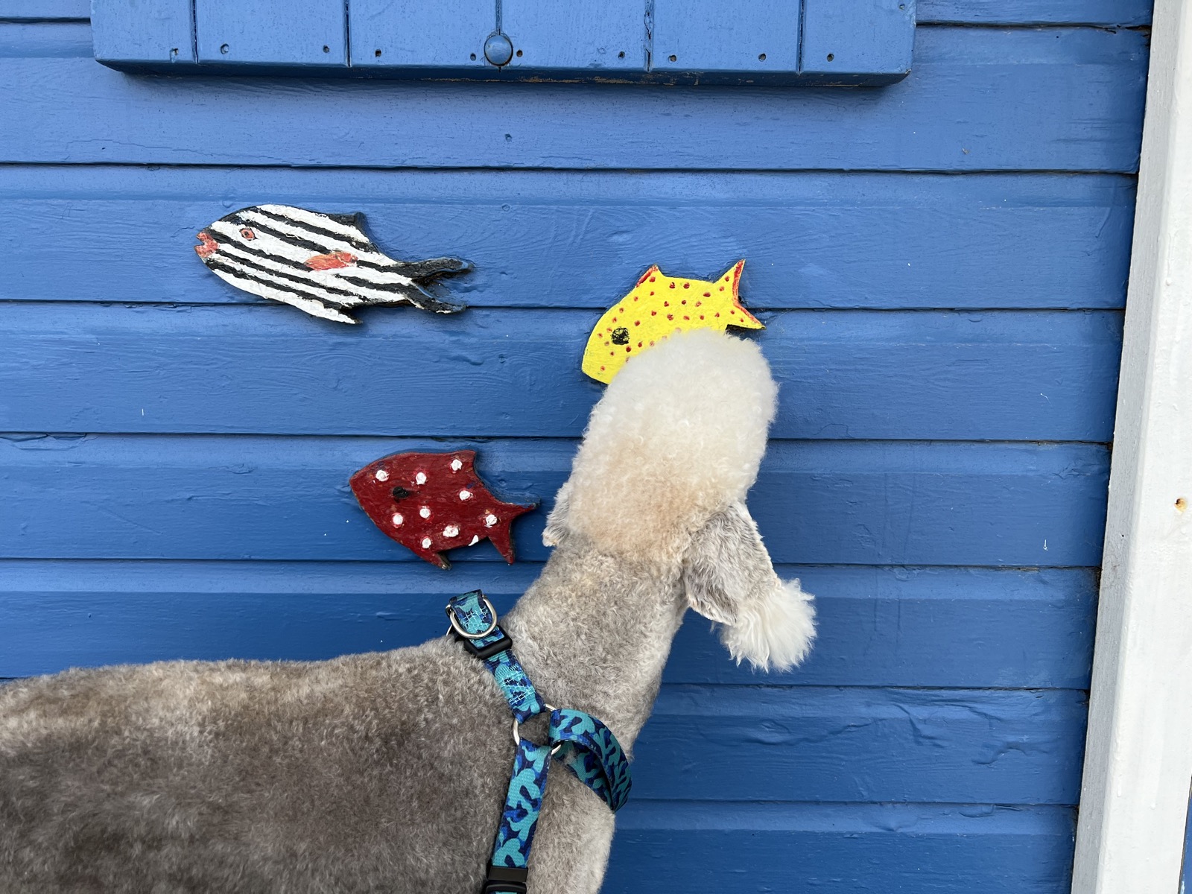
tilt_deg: -12.5
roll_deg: +0.4
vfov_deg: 53.1
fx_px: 895
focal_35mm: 26
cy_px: 447
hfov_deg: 67.3
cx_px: 596
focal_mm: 5.7
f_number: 1.5
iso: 50
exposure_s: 1/833
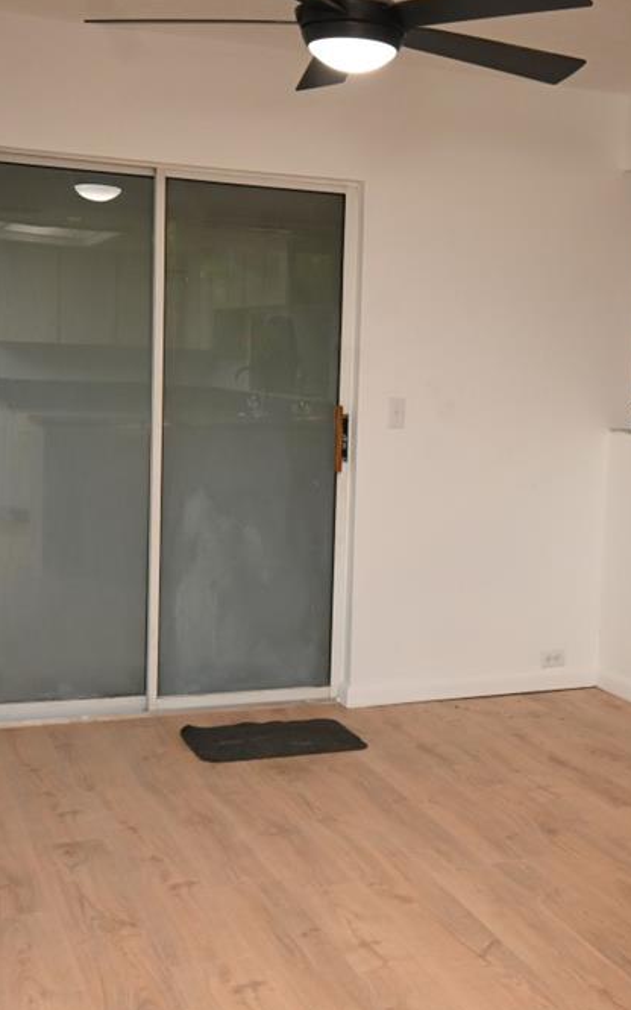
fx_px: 1294
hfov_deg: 27.3
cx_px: 407
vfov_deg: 42.7
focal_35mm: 47
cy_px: 503
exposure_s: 1/60
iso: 720
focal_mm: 20
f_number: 5.6
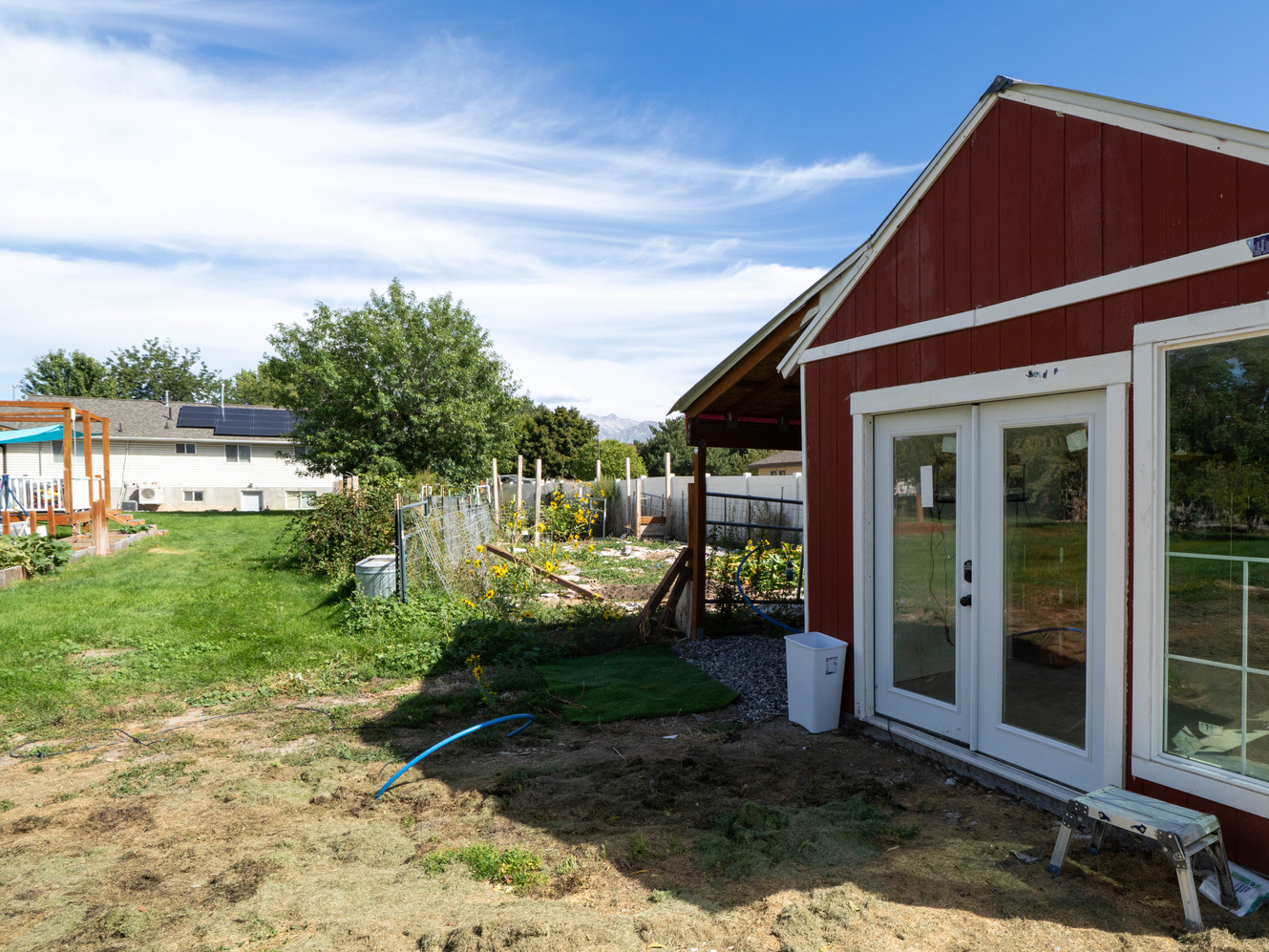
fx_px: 733
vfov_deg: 65.9
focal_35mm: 20
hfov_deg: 79.3
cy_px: 500
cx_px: 835
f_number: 11
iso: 160
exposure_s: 1/200
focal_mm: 12
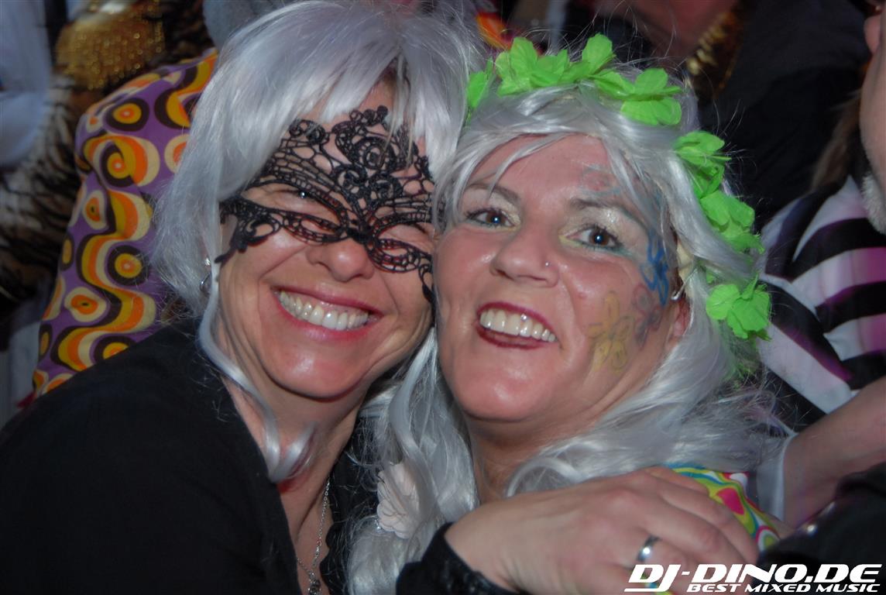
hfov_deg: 31.8
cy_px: 298
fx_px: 1554
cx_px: 443
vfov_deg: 21.7
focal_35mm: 63
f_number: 5.6
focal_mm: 42
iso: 400
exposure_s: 1/10
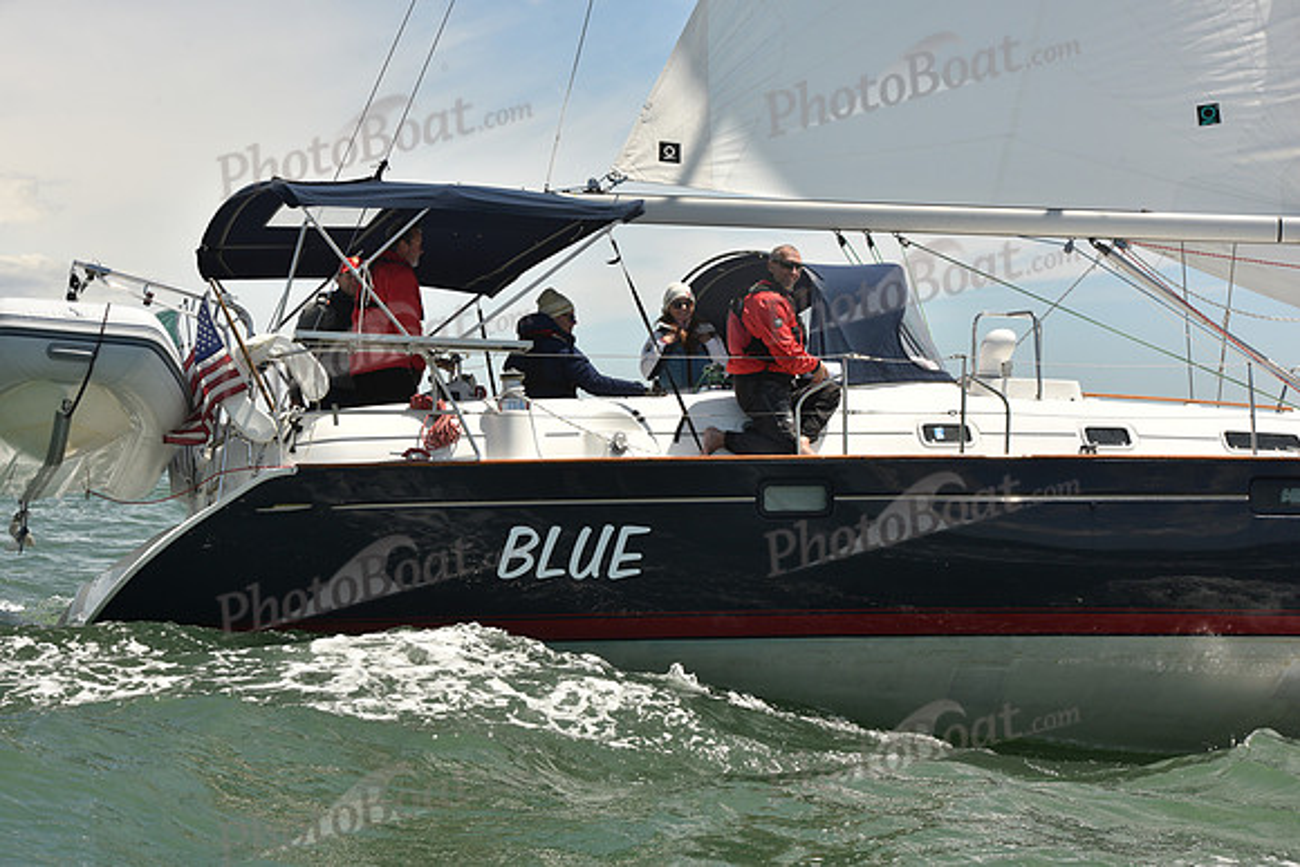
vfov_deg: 17.1
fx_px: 2889
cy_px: 434
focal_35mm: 80
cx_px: 650
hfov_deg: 25.4
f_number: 11
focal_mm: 80
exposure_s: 1/800
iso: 320
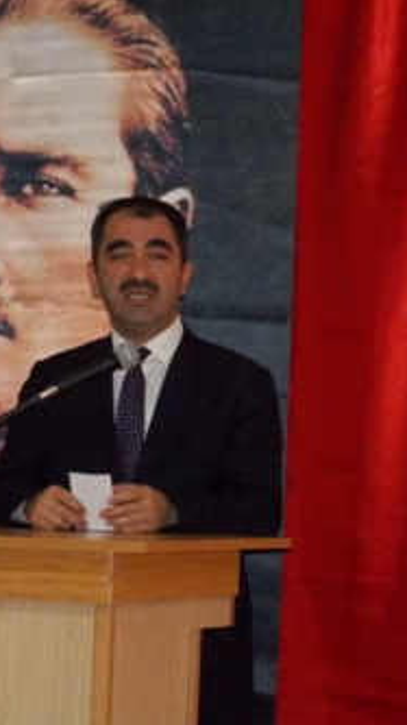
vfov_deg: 13.7
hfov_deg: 7.7
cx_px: 287
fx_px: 3016
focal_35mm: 157
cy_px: 364
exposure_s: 1/30
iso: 800
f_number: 4.7
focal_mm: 19.1
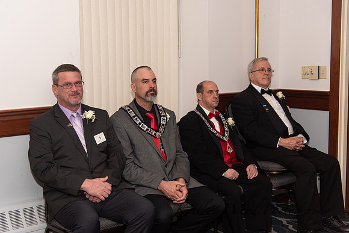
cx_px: 174
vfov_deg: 27.0
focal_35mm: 50
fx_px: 485
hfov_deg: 39.6
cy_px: 116
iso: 800
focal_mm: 50
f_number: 4
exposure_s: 1/200
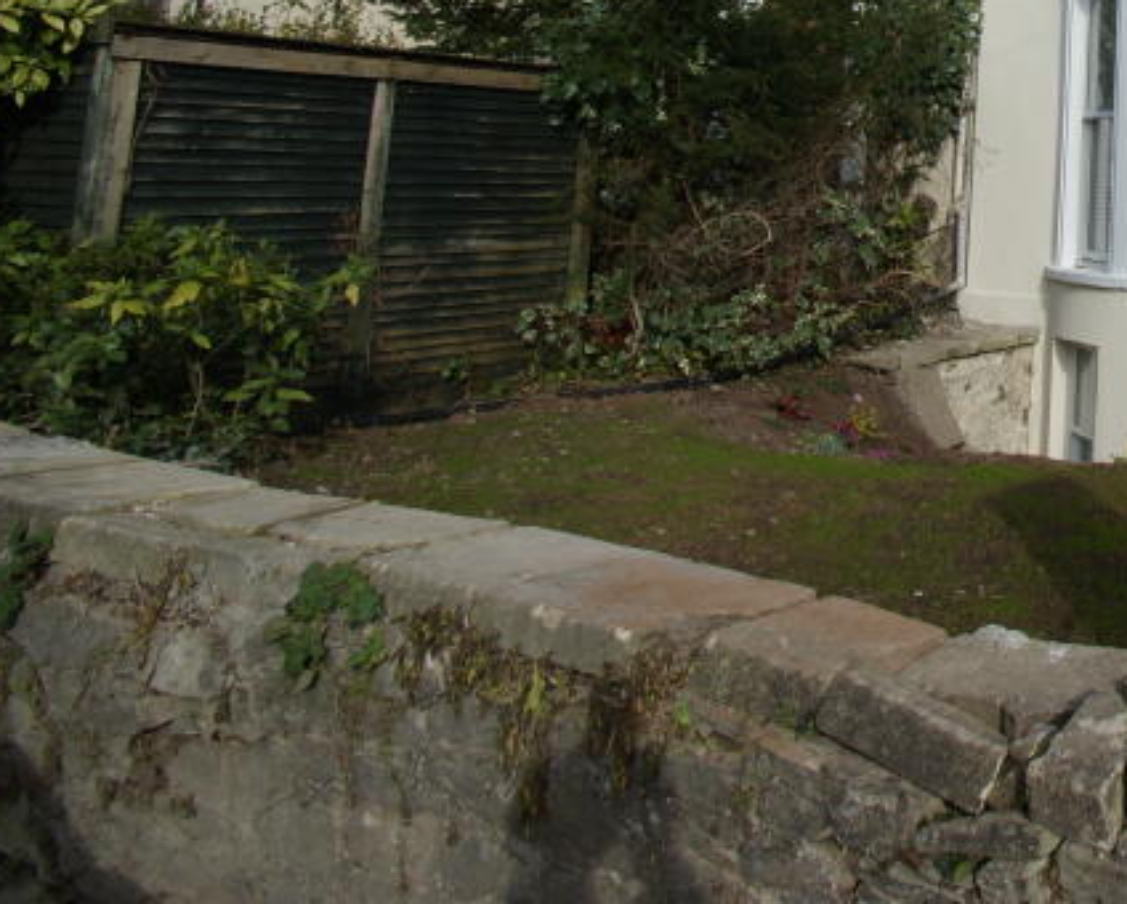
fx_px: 1135
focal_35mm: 34
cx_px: 1326
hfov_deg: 39.5
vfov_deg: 38.7
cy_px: 7
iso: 100
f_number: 10
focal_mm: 10
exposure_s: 1/160
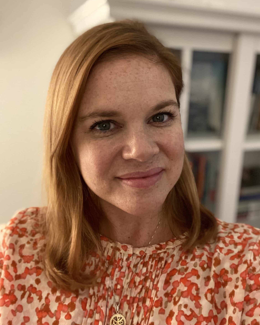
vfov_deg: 55.6
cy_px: 154
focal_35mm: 32
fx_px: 308
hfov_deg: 45.8
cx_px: 133
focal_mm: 2.71
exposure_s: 1/30
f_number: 2.2
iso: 640
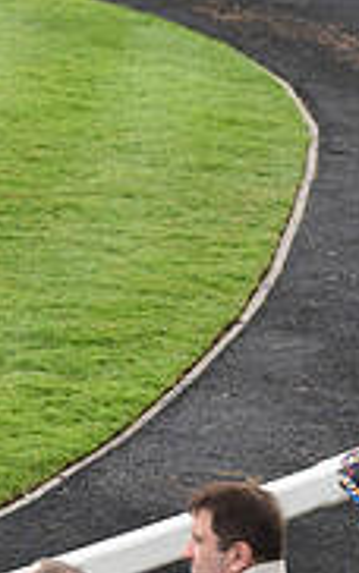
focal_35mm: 364
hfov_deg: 3.6
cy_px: 253
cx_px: -482
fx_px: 5689
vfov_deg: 5.8
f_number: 4.5
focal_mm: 112
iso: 640
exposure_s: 1/1250
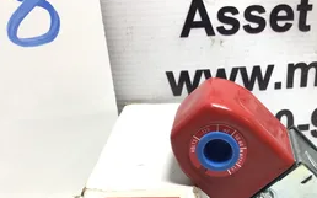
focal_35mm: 51
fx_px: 440
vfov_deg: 24.9
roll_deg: +0.0
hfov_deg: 39.4
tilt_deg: -26.9
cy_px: 156
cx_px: 190
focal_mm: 3.3
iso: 25
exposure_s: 1/60
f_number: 2.4
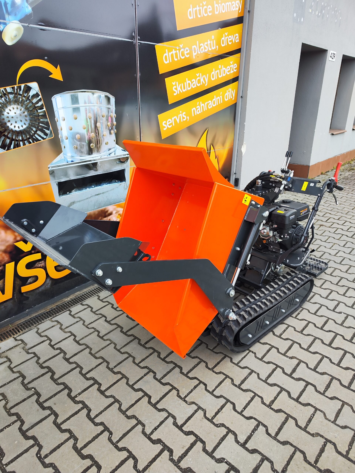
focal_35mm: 23
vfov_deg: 73.9
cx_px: 178
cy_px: 236
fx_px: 314
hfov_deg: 58.9
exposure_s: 1/157
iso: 50
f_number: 1.69
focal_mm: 7.01
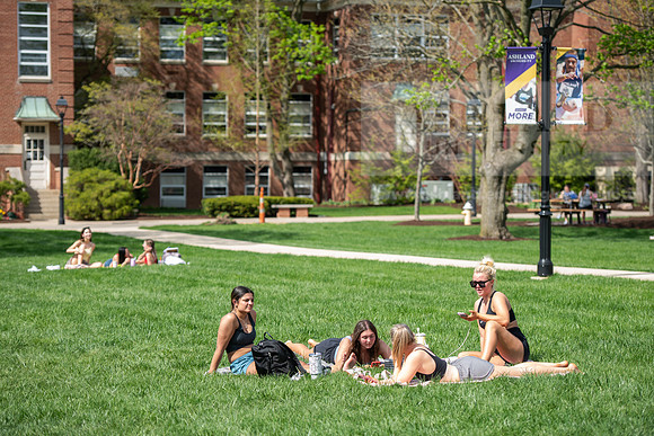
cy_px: 218
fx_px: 1853
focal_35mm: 102
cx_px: 327
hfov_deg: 20.0
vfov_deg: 13.4
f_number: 3.2
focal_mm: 102
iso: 100
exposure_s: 1/500
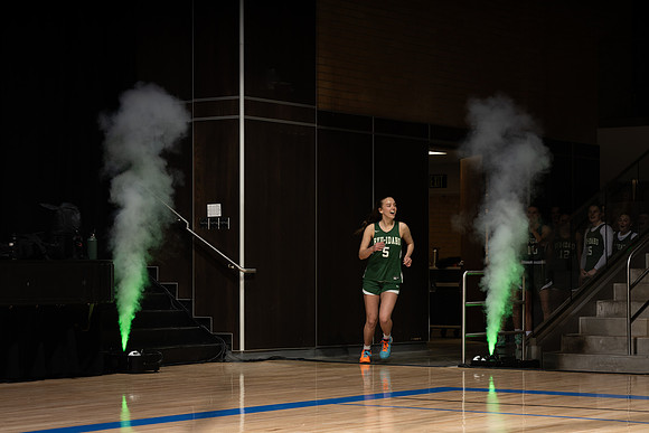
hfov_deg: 22.4
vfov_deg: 15.1
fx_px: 1638
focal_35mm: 91
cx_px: 382
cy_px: 263
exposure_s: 1/125
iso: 80
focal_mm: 70
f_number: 4.5
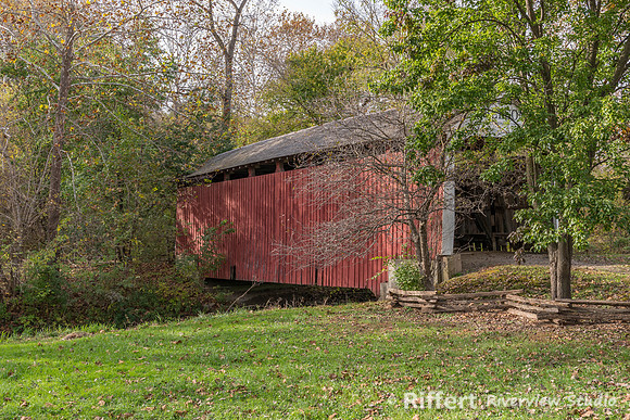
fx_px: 730
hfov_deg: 46.7
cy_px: 210
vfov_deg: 32.1
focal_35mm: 42
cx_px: 315
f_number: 9
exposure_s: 1/160
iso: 400
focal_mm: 40
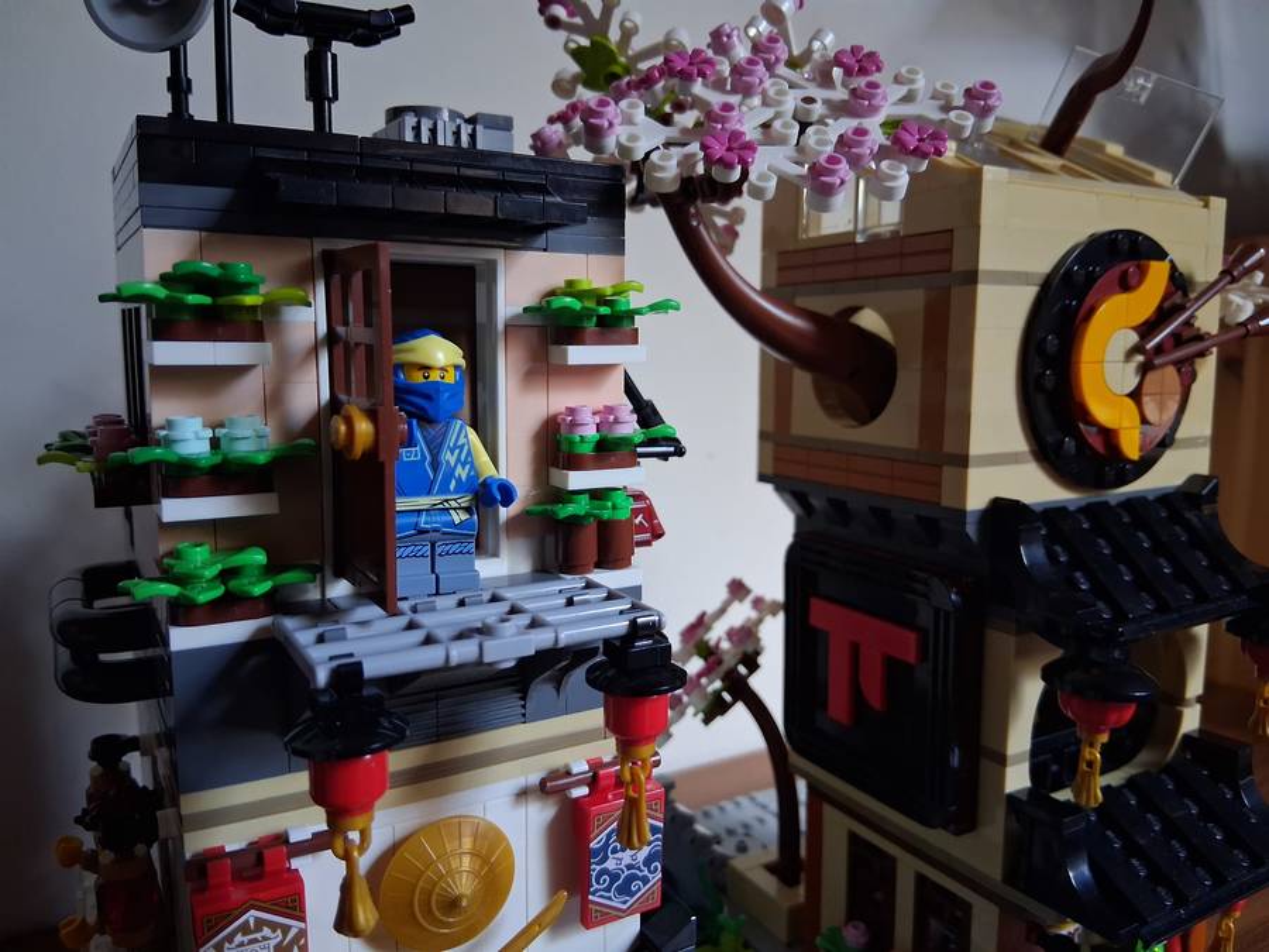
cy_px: 476
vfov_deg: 53.1
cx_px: 634
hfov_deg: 67.3
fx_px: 953
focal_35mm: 26
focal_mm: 3.98
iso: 500
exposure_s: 1/24
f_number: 1.8
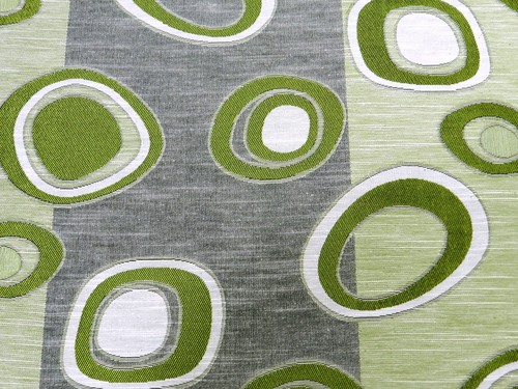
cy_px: 194
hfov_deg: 32.2
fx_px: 898
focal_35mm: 60
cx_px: 259
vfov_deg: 24.4
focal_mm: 10.7
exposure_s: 1/10
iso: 400
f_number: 4.6
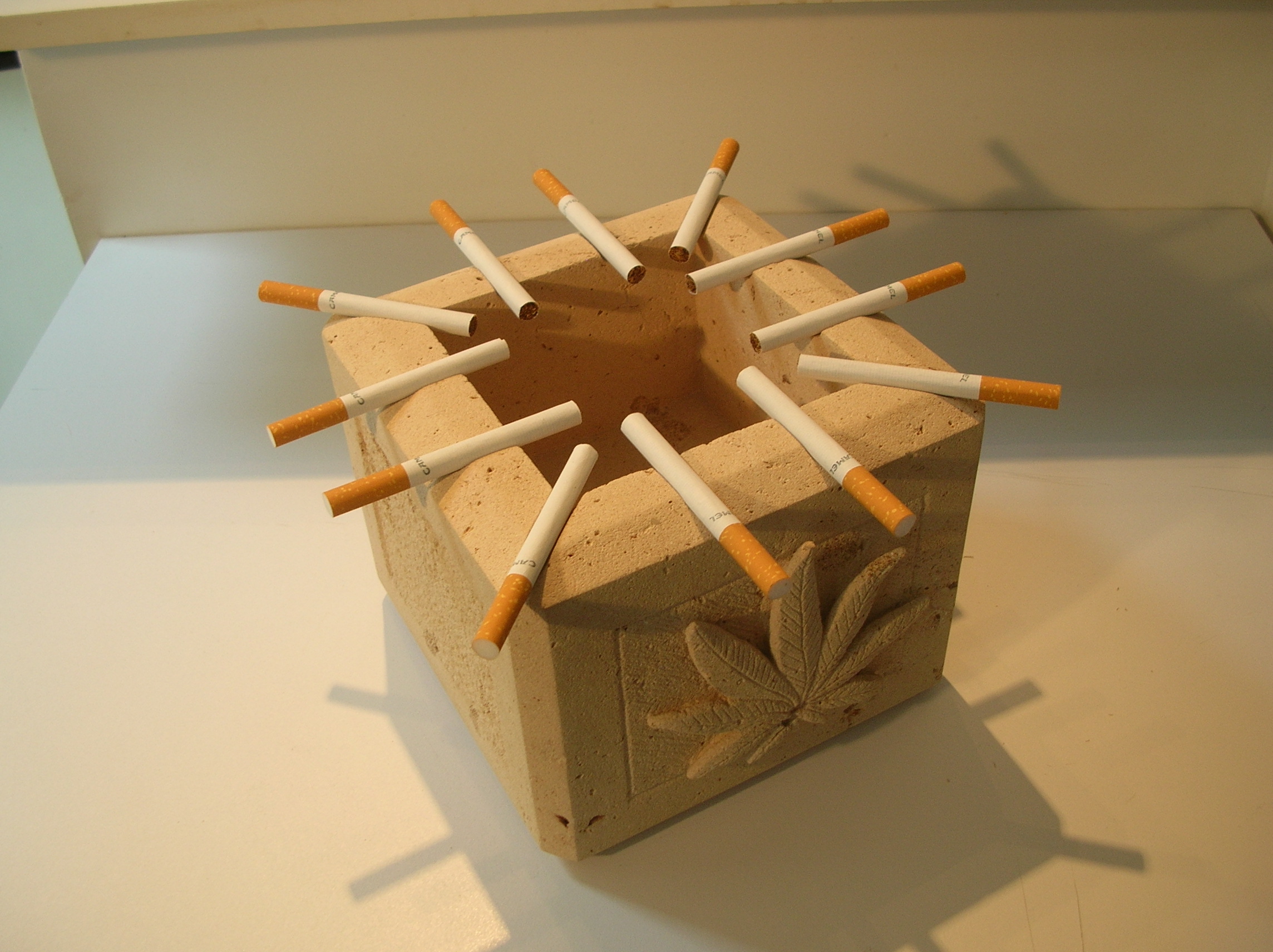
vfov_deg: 38.6
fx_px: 1360
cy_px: 476
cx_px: 636
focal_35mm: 37
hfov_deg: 50.2
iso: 50
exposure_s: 1/20.8
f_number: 2.9
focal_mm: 6.2
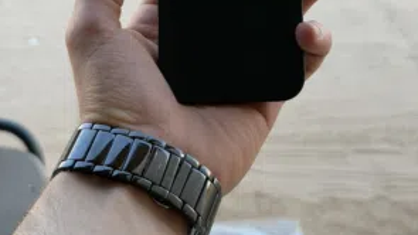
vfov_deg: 16.5
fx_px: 787
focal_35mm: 71
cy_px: -28
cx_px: 207
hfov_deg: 29.7
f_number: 1.78
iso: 64
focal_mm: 6.76
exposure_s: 1/384
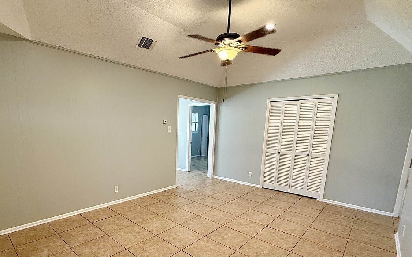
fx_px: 213
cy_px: 162
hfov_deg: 87.4
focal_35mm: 19
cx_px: 177
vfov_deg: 61.3
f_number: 2.2
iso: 320
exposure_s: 1/60
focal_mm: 2.22
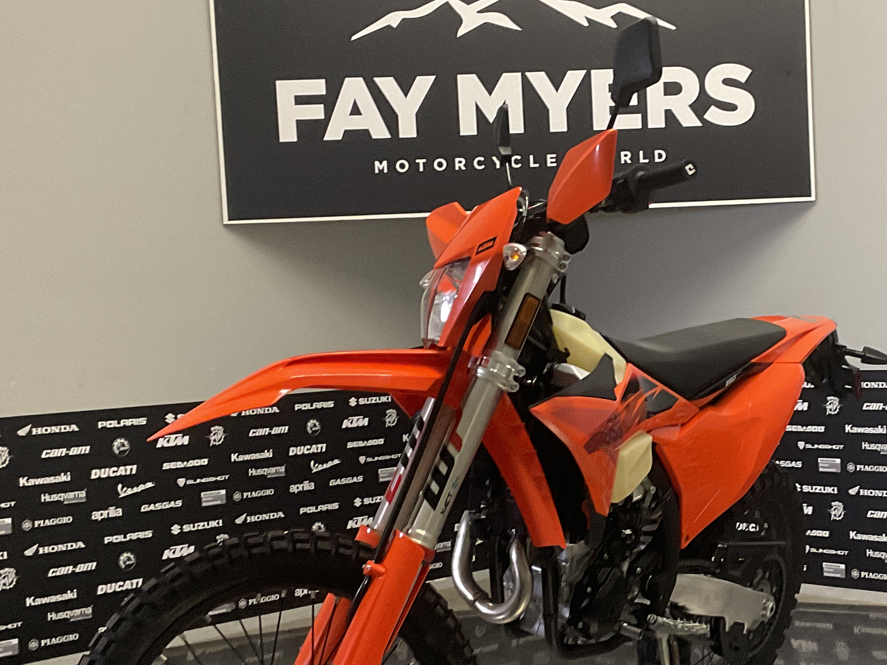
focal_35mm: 62
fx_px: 1588
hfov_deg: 30.9
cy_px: 380
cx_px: 610
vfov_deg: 23.6
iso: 160
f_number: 1.8
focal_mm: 3
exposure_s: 1/60
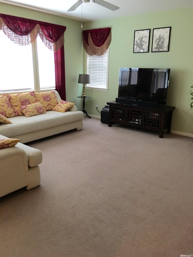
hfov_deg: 48.2
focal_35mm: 29
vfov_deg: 61.7
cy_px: 128
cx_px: 96
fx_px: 216
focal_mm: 4.15
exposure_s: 1/15
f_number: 2.2
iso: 64
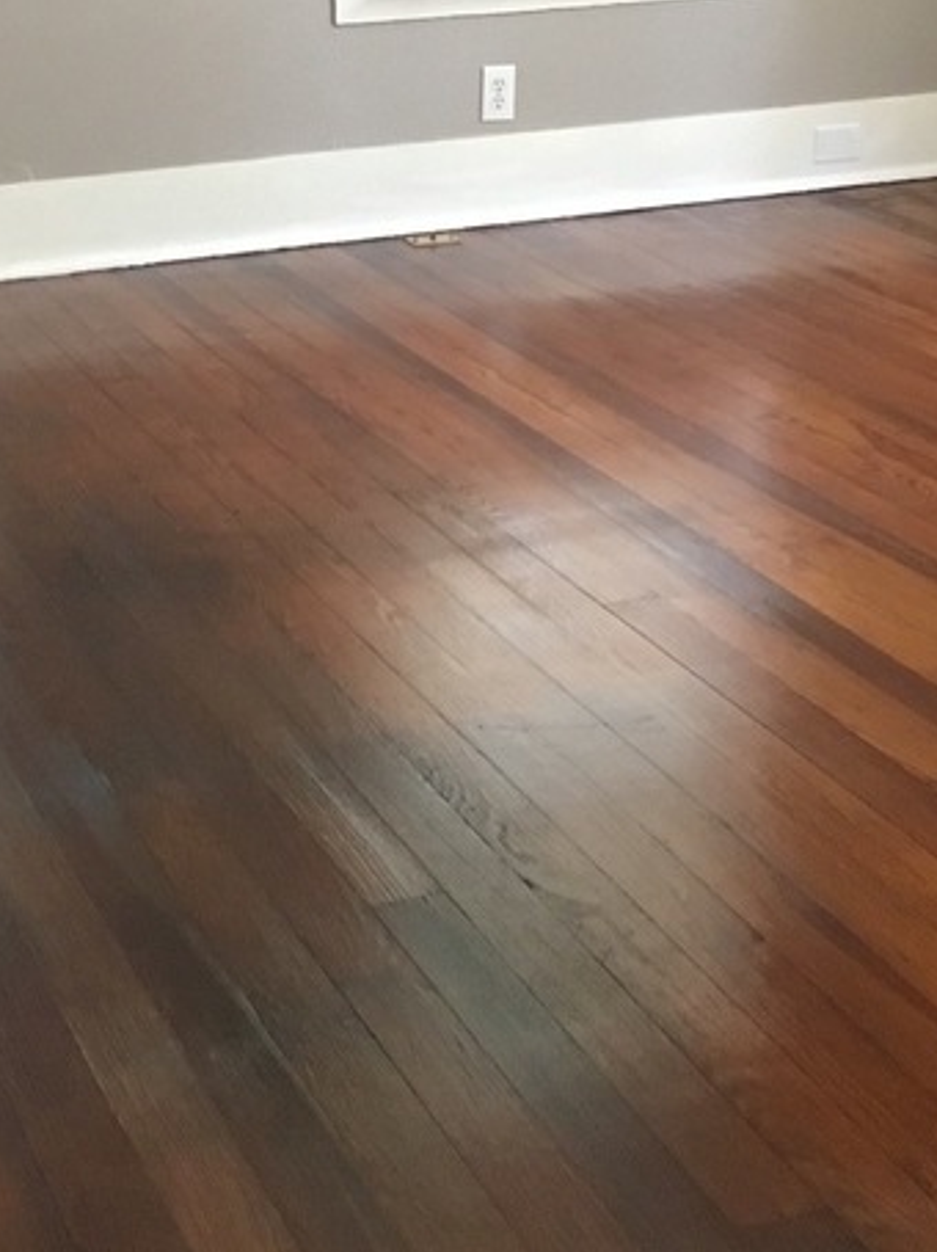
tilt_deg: -11.9
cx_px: 367
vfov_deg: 27.3
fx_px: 2493
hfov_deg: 21.3
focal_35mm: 69
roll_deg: +1.5
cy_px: 160
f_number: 2.2
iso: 200
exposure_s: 1/30
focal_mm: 4.15
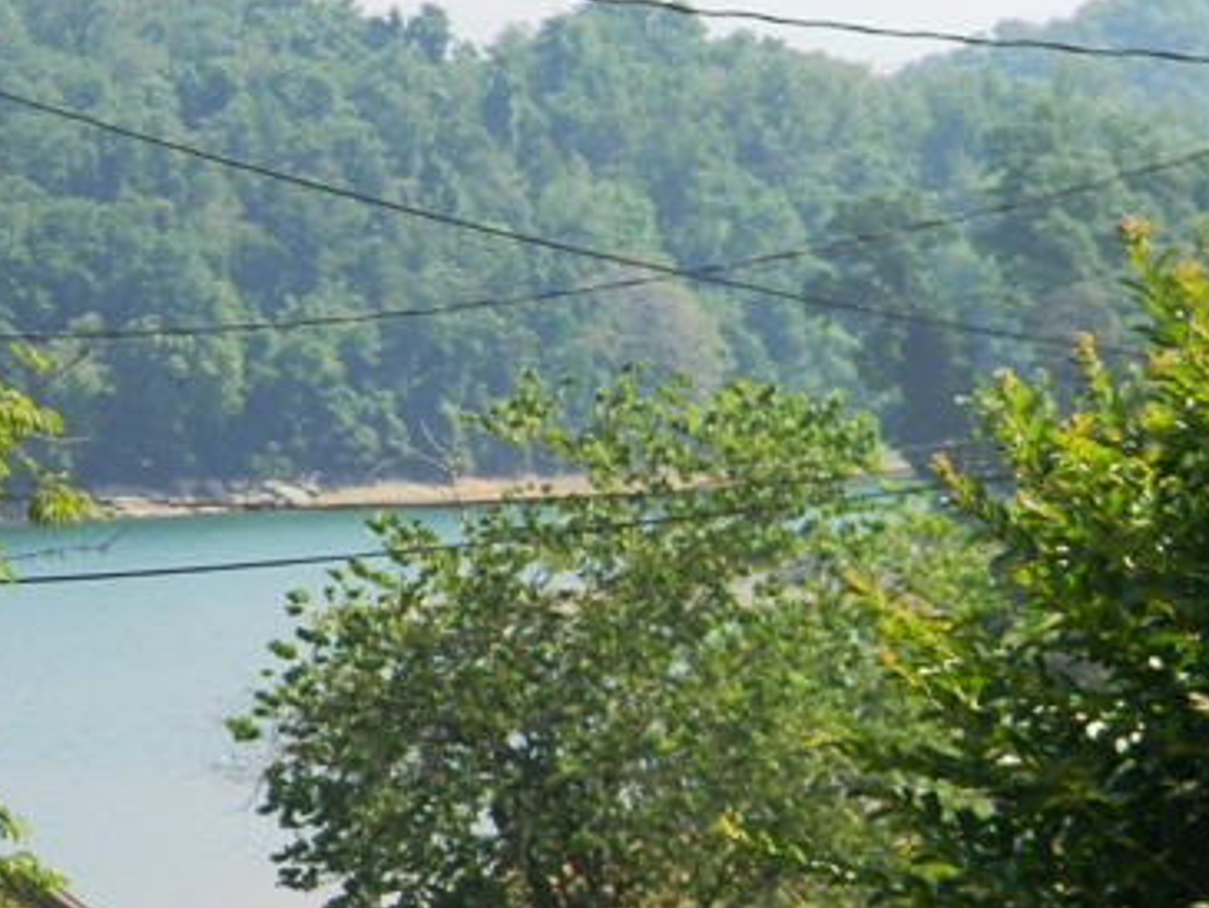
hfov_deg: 6.2
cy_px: 467
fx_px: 11215
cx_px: 911
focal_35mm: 321
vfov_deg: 4.6
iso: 80
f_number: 5.2
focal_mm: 33.1
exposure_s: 1/250
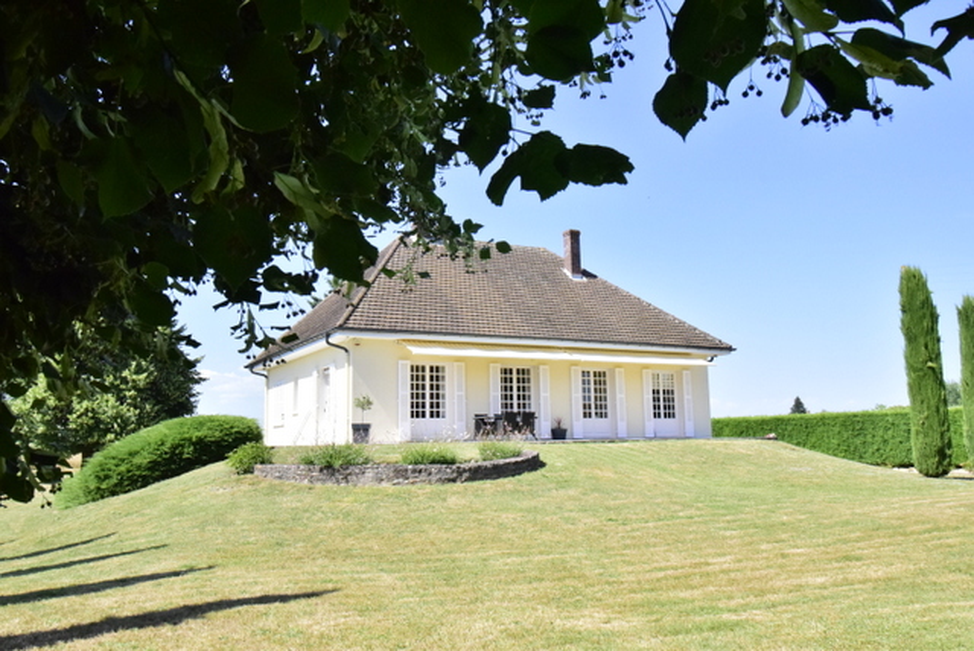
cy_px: 326
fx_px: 812
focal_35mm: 30
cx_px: 487
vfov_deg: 43.7
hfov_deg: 61.9
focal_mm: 20
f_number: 16
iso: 2500
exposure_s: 1/1000
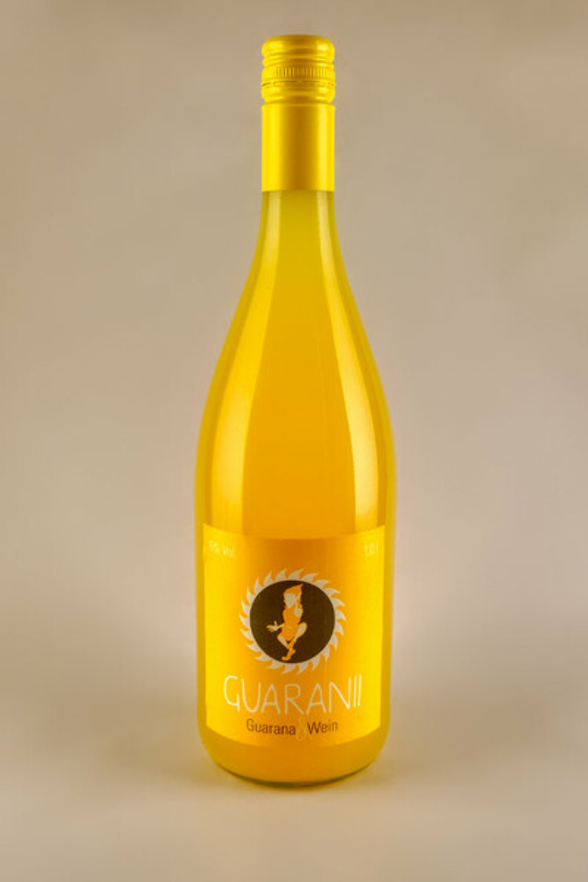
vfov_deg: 46.4
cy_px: 441
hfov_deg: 31.9
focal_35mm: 42
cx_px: 294
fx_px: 1029
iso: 640
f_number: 4.5
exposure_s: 1/85
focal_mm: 28.2
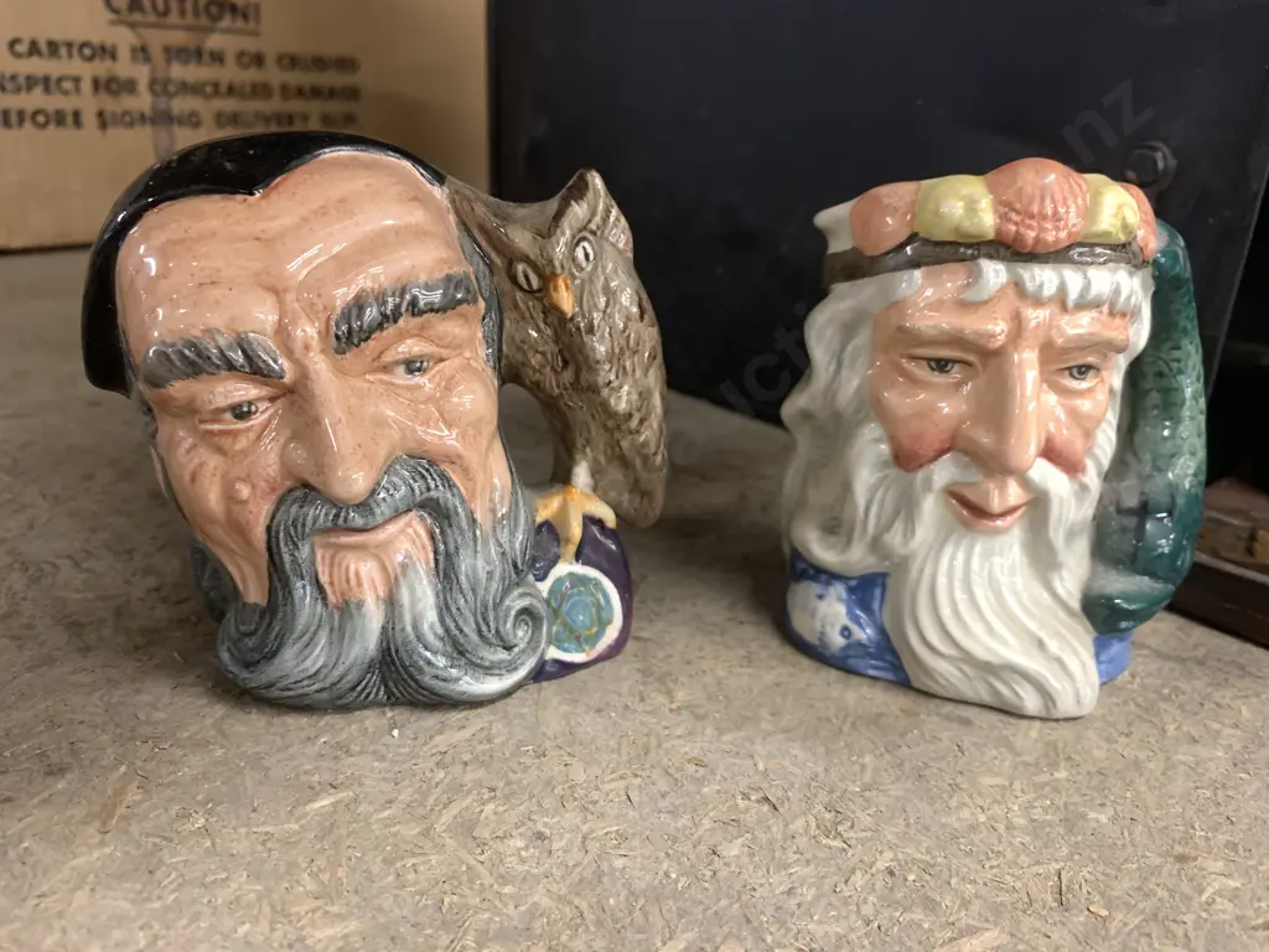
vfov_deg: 53.1
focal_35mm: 26
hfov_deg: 67.3
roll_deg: -2.7
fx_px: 953
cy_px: 476
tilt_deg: -22.6
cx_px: 634
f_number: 1.8
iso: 160
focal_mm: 4.25
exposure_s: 1/50
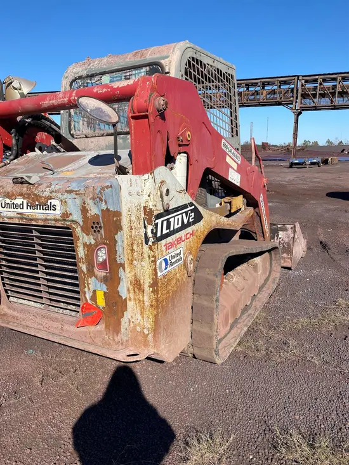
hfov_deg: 53.1
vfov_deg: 67.3
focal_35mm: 26
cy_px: 232
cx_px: 174
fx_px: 349
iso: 32
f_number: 1.8
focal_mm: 4.25
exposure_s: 1/3300
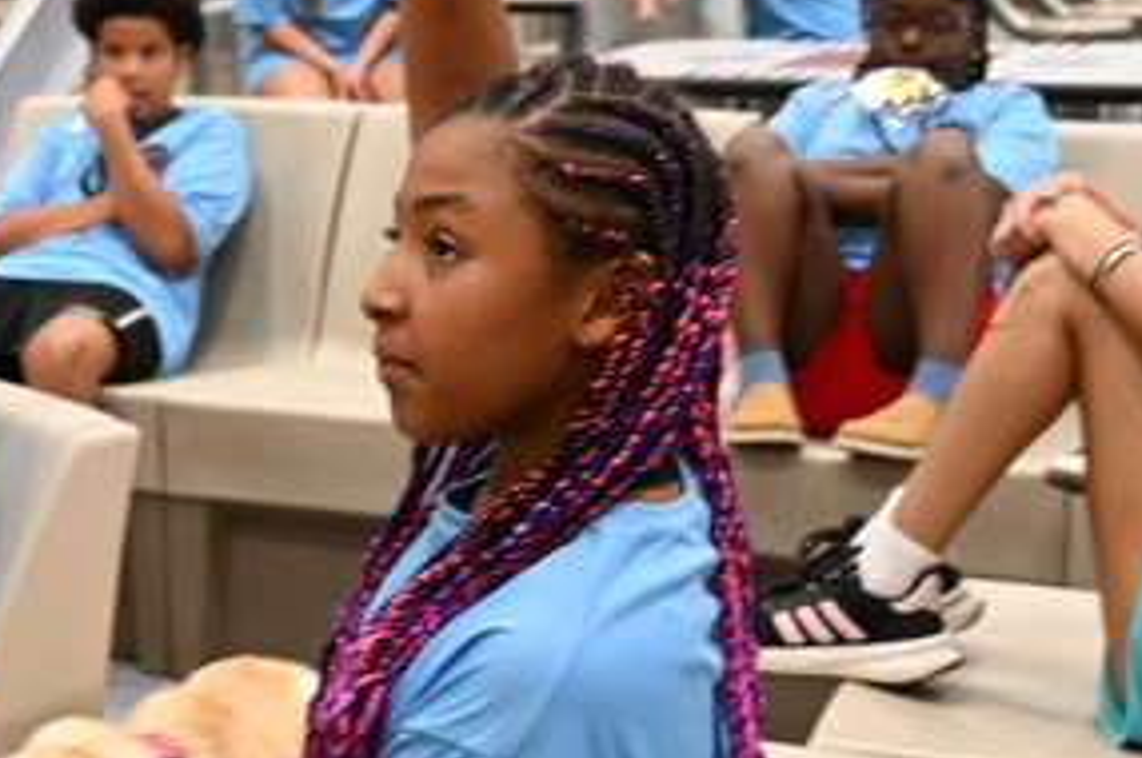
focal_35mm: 104
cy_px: 465
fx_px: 3295
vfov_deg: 13.1
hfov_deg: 19.2
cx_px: 72
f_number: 4
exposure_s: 1/40
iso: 800
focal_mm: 29
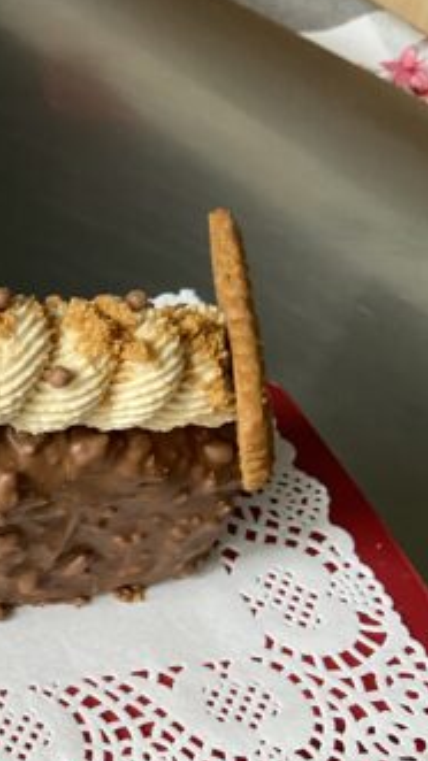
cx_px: -275
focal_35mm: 57
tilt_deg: -49.8
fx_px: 1151
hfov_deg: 18.0
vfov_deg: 36.4
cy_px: 487
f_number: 1.8
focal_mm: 4.25
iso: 250
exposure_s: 1/60
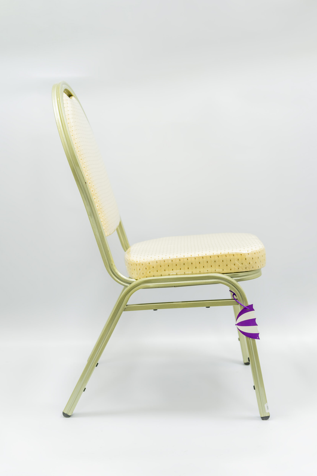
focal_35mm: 42
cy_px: 238
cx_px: 158
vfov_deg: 46.1
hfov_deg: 31.7
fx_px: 559
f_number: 2.8
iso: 250
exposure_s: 1/100
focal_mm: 42.3
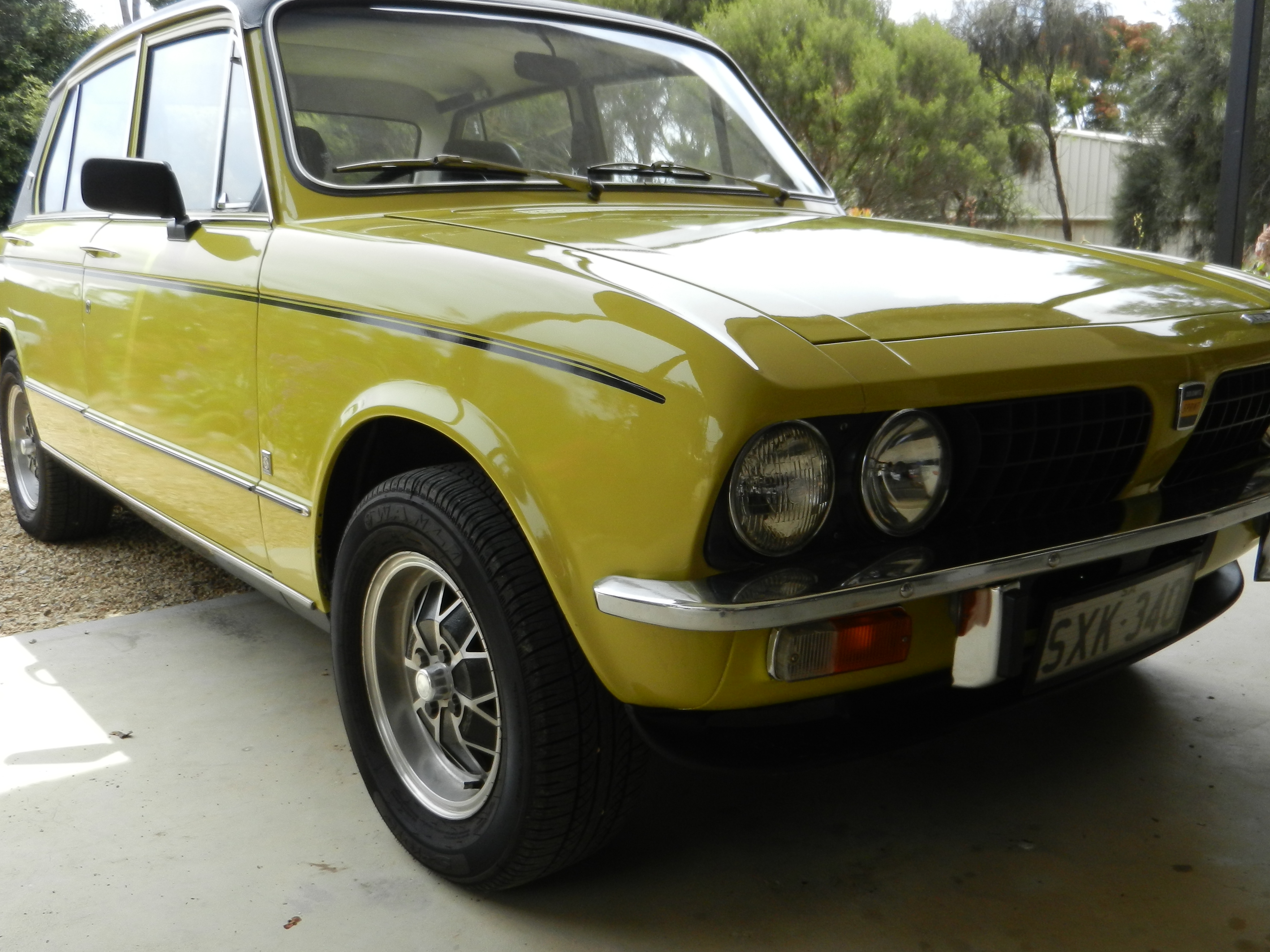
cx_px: 652
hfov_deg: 55.3
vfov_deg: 42.9
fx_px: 1211
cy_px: 454
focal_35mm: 33
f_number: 3.6
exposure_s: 1/640
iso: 160
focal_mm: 5.1
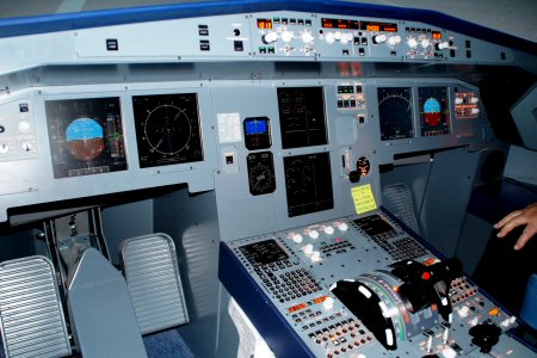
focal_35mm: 27
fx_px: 403
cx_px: 268
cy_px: 179
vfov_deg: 47.9
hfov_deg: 67.4
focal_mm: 18
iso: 640
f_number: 3.5
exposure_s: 1/60
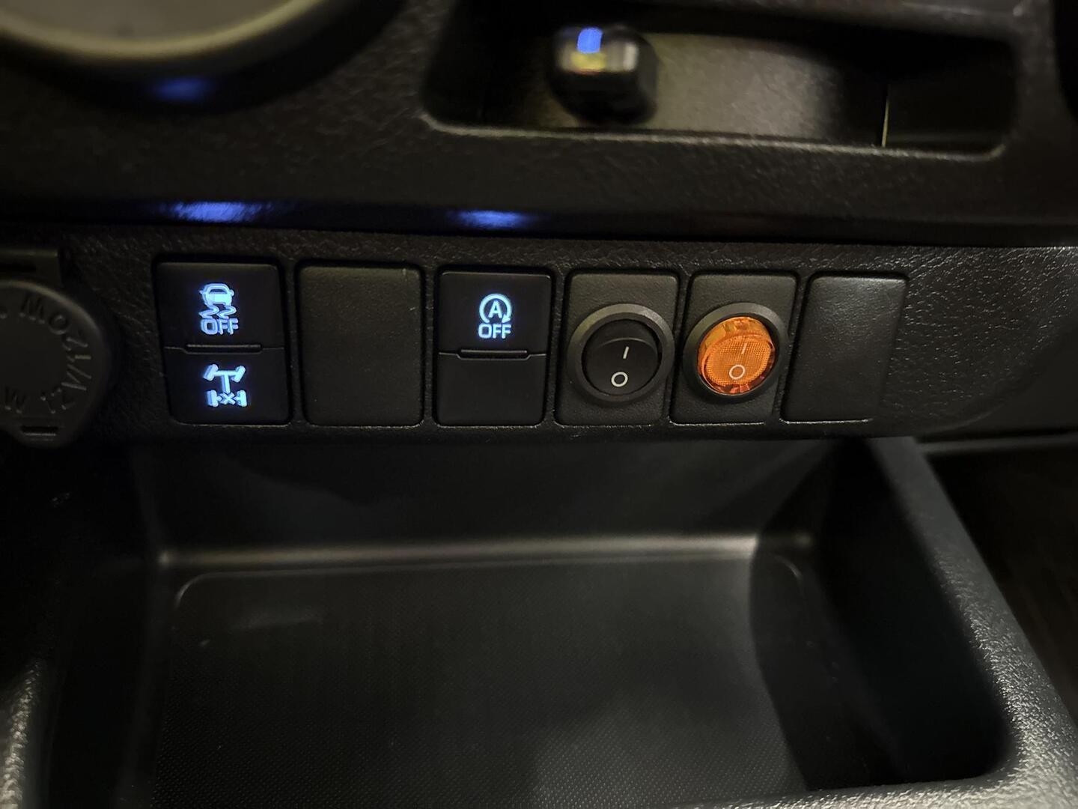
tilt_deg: -25.4
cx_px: 539
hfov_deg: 71.6
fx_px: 747
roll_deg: -5.0
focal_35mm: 24
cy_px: 404
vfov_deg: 56.8
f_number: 1.78
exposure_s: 1/17
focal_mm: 6.76
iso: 12500
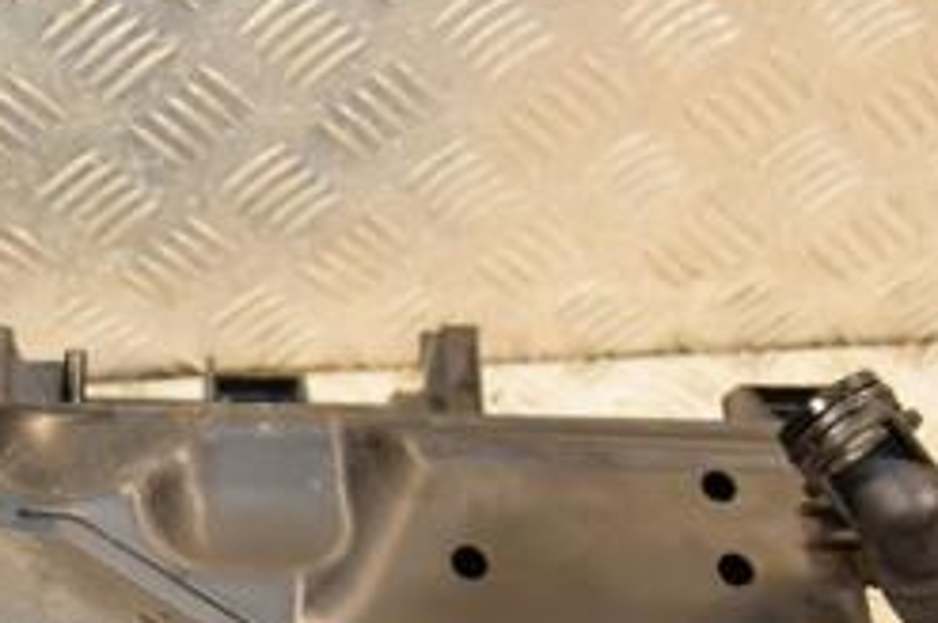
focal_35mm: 91
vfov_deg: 14.8
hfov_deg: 21.8
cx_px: 87
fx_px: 2374
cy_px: 585
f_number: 5
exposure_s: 1/125
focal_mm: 25
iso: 800
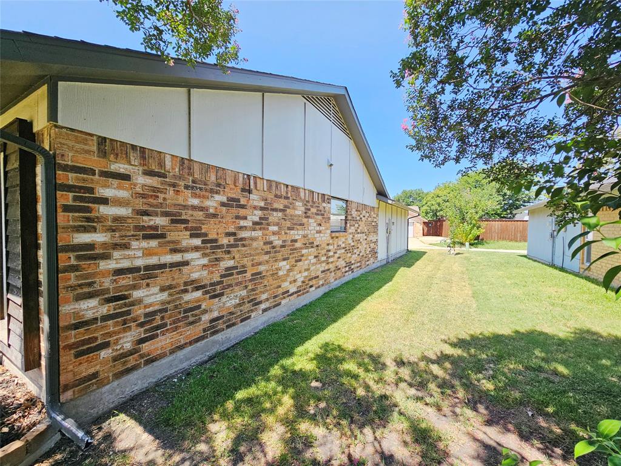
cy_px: 233
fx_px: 233
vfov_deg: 89.9
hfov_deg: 106.2
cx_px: 310
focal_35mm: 13
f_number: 2.2
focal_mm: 2.2
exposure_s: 1/583
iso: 50
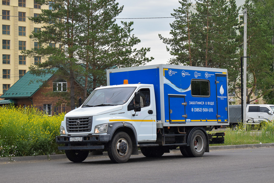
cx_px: 137
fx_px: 628
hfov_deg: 24.6
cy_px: 92
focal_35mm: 82
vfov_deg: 16.6
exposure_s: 1/640
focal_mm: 55
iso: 800
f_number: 5.6
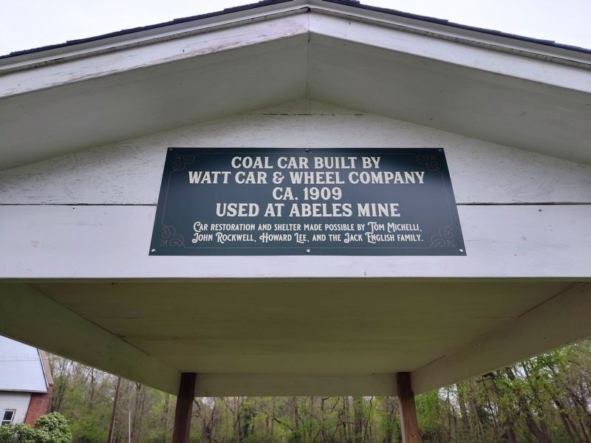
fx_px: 393
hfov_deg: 73.9
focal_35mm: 23
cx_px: 296
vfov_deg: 58.9
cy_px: 222
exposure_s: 1/208
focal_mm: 5.56
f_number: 1.8
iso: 100
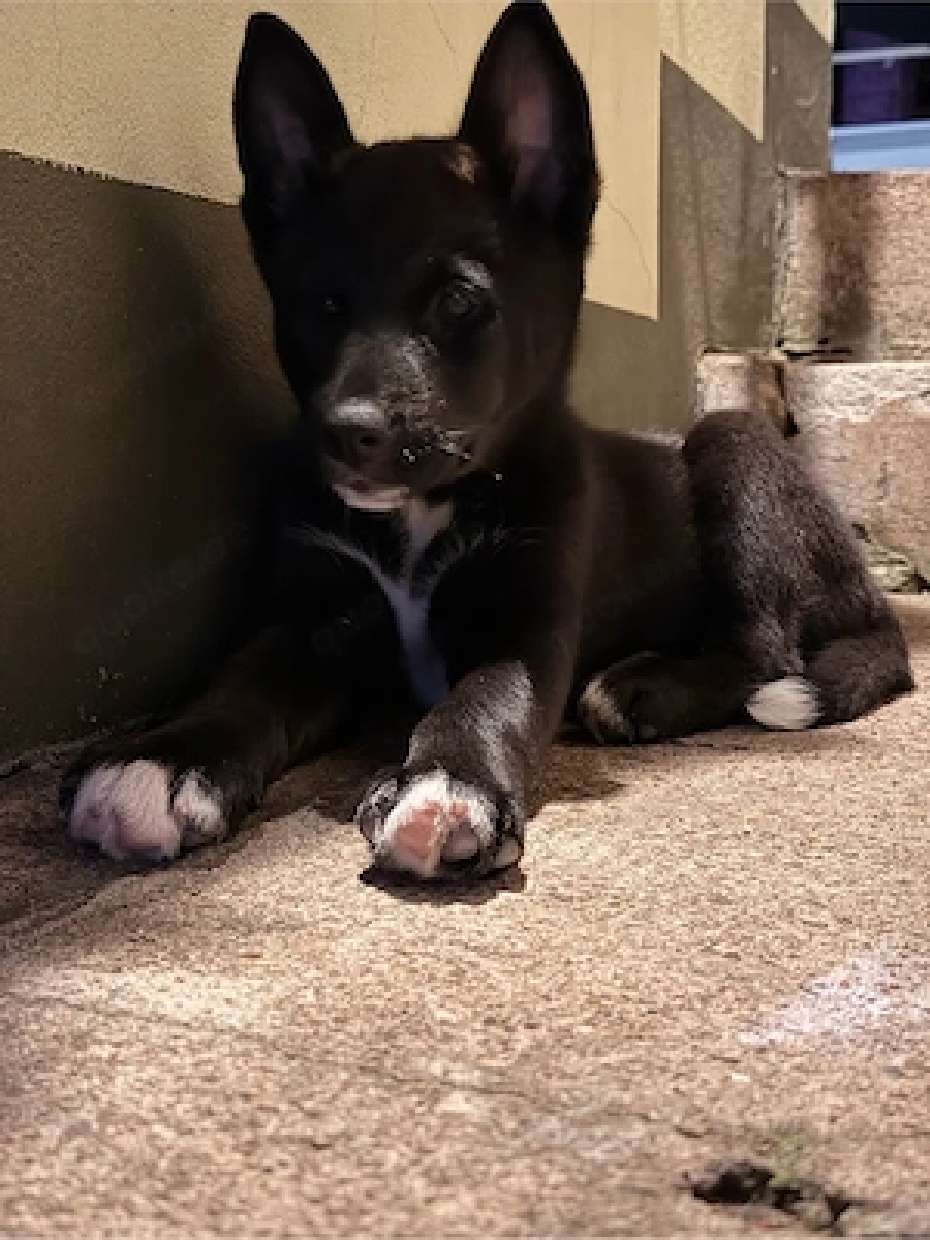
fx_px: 1719
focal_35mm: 48
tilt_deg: -3.7
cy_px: 620
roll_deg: -0.4
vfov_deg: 39.7
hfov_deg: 30.3
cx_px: 465
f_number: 1.78
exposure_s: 1/5
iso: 500
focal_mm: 6.76
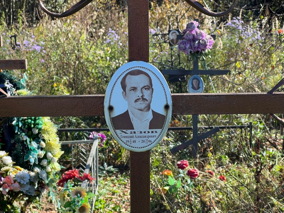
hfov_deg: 25.3
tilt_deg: -8.1
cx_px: 142
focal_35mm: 77
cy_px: 106
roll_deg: +0.8
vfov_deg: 19.1
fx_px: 632
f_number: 2.8
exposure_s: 1/194
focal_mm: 9
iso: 32
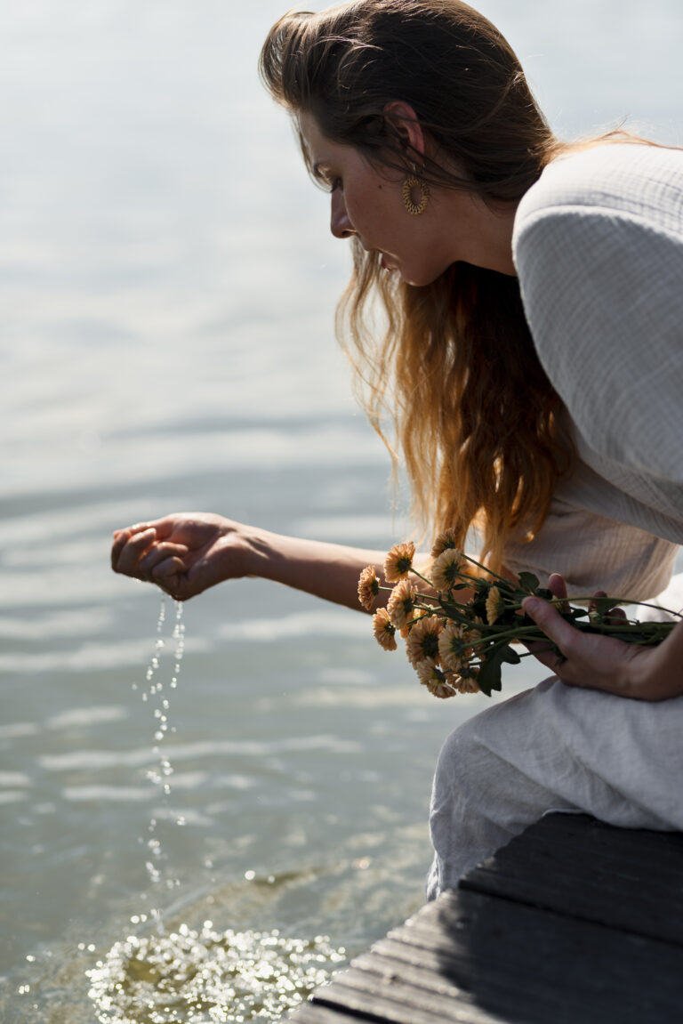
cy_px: 512
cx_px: 342
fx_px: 2417
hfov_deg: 16.1
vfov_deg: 23.9
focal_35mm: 85
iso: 64
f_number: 2
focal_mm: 85
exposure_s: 1/3200
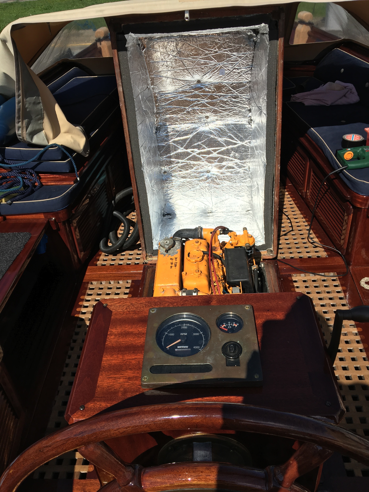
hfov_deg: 48.2
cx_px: 184
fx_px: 412
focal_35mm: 29
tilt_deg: -38.6
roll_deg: +1.3
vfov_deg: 61.7
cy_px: 246
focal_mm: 4.15
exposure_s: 1/2747
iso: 25
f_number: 2.2
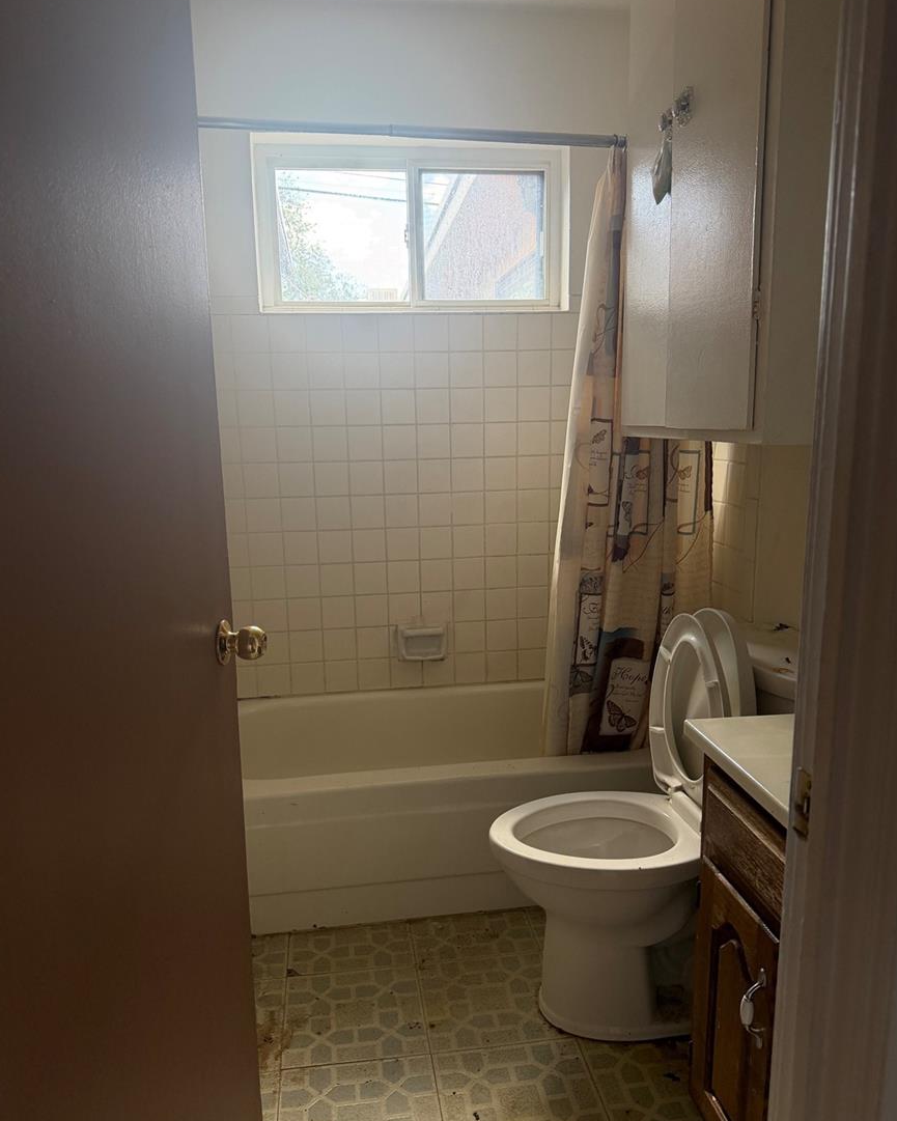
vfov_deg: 66.0
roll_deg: +1.5
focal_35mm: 26
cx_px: 458
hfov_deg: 54.9
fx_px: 863
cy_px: 590
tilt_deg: -8.2
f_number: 1.78
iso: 250
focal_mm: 6.76
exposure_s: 1/120
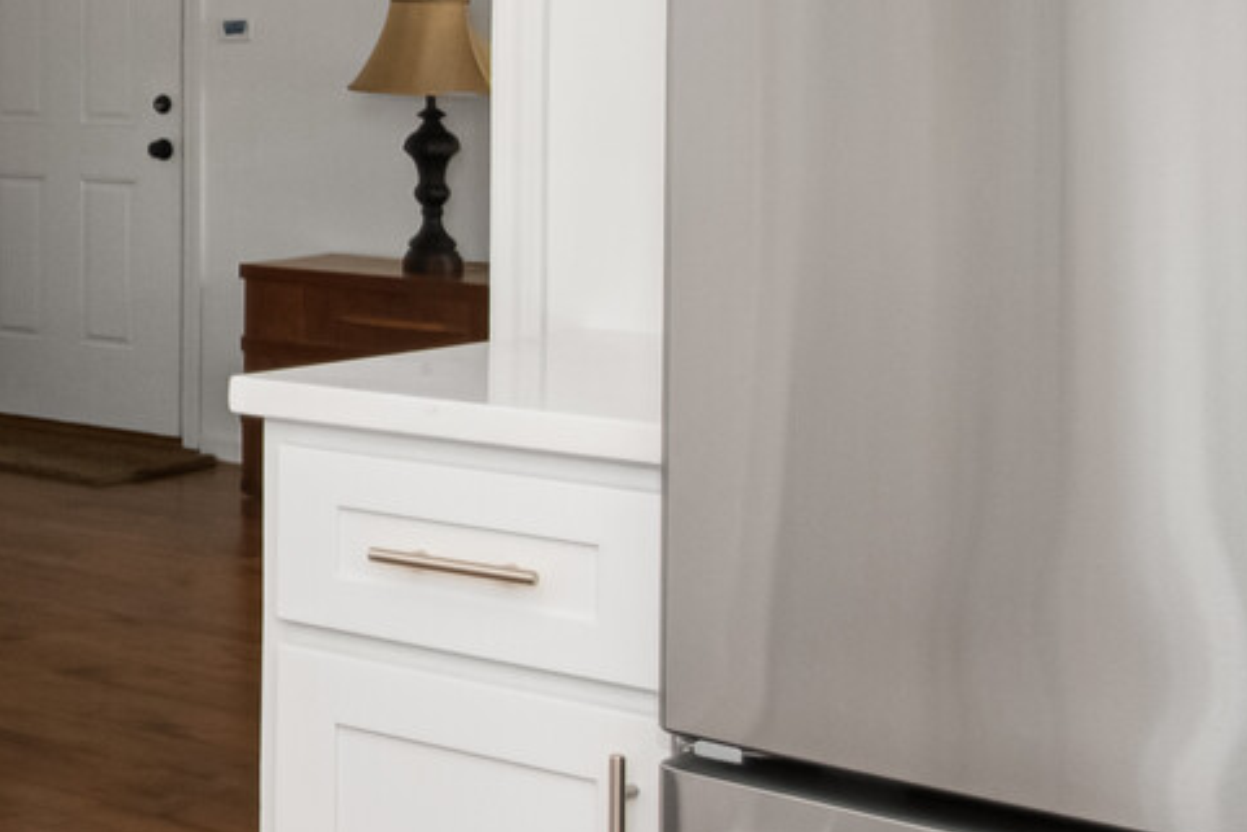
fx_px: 2217
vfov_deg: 20.7
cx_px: -350
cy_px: 49
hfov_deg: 26.8
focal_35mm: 64
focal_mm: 13
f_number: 8
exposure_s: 1/1250
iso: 400
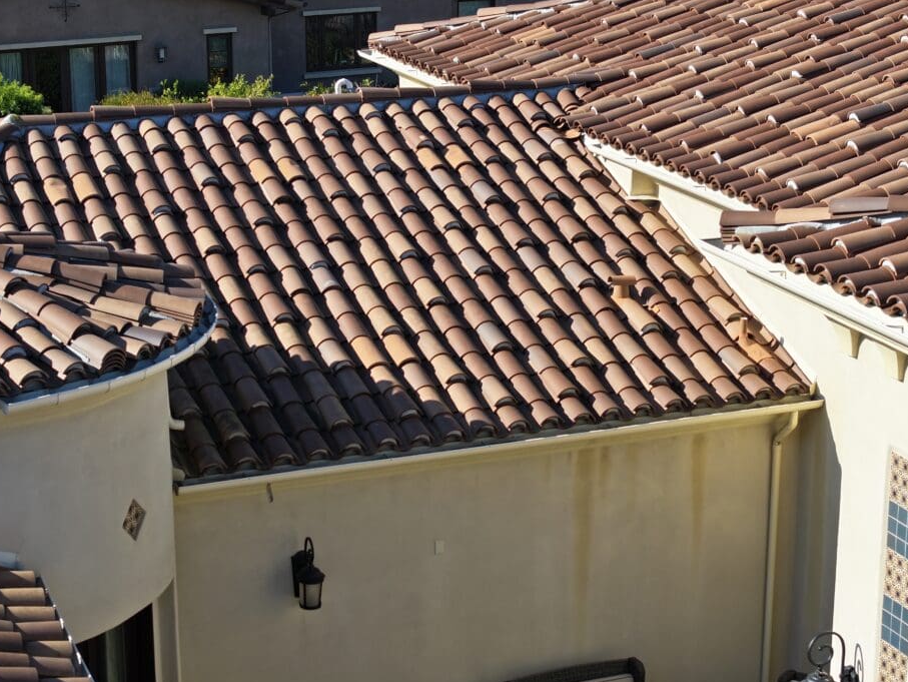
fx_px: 2073
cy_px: 319
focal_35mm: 79
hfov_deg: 24.7
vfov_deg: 18.7
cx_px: 467
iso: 180
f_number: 2.8
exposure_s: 1/1250
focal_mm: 19.35
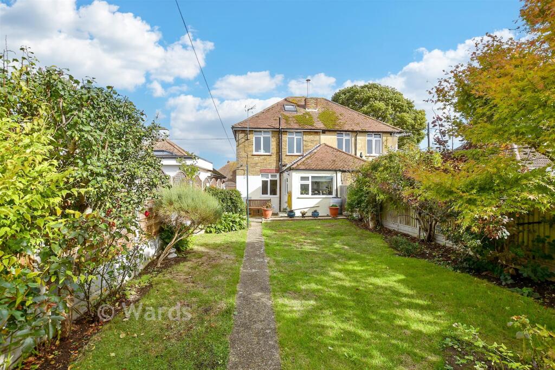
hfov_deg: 100.4
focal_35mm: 15
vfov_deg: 77.3
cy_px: 185
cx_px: 278
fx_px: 231
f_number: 8
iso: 160
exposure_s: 1/250
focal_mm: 10
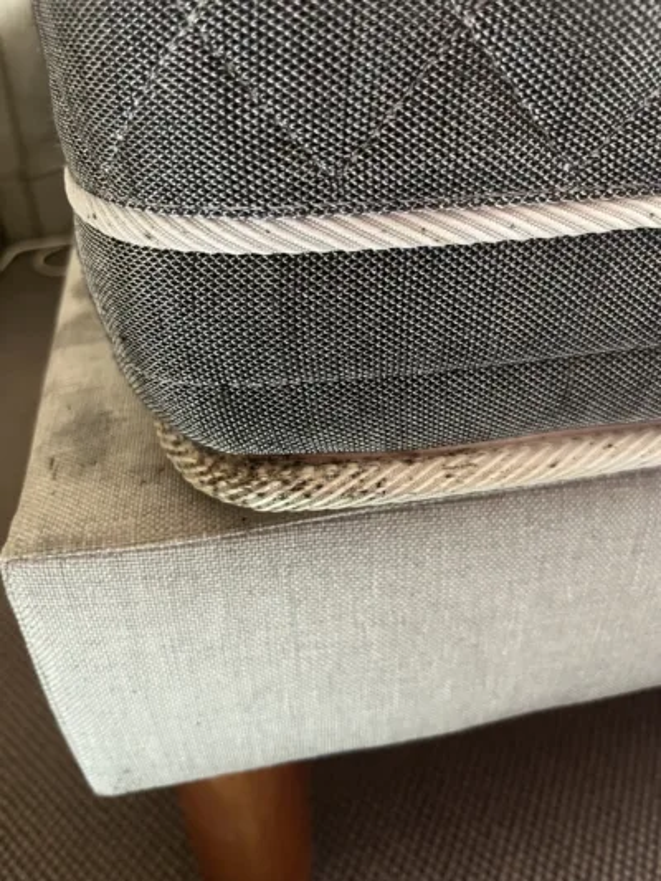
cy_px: 440
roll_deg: +0.4
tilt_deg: -36.3
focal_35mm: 26
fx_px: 662
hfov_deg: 53.1
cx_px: 330
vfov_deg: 67.3
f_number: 1.6
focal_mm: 5.1
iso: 500
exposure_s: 1/34
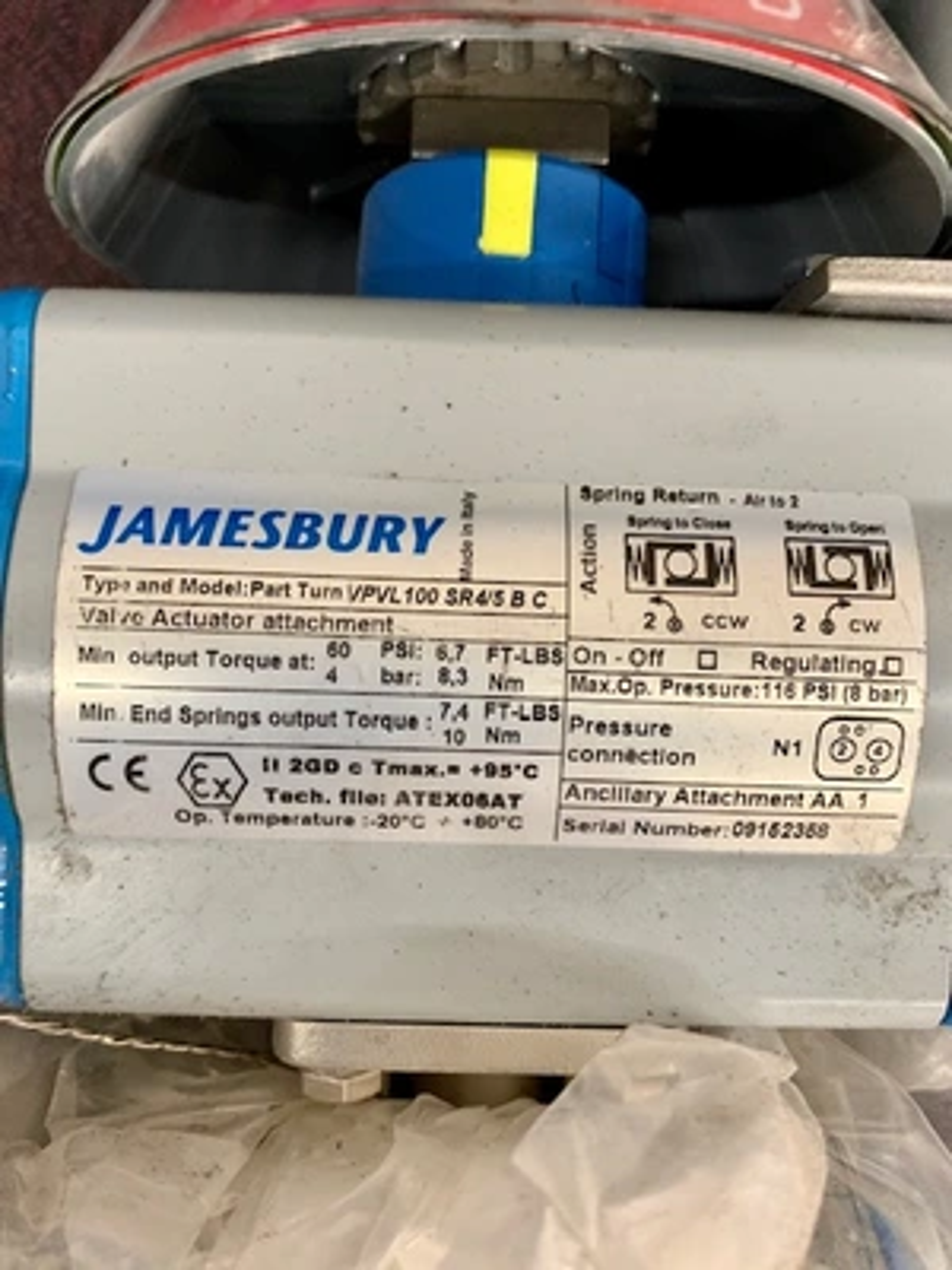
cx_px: 476
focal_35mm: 26
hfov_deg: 53.1
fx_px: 953
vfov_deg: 67.3
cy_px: 635
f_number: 1.8
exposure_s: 1/41
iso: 125
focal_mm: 4.25
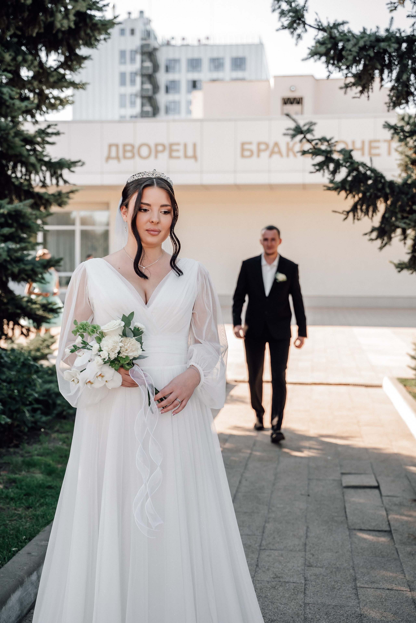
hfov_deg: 27.5
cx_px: 208
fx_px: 849
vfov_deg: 40.3
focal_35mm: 49
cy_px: 312
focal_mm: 49
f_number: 3.5
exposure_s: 1/500
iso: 250
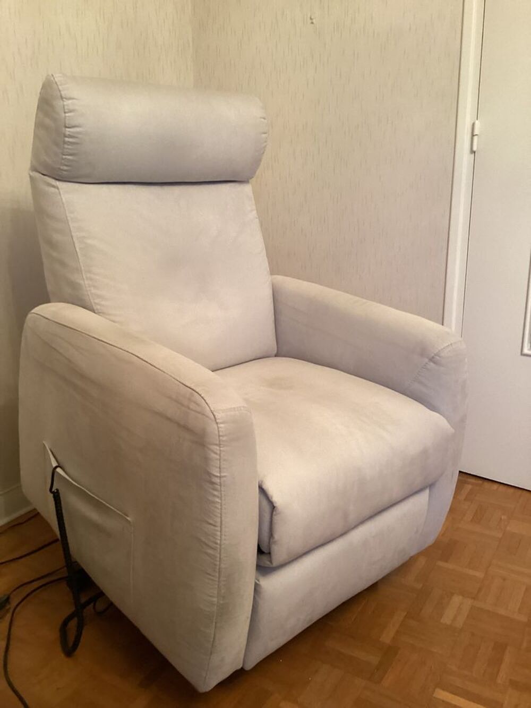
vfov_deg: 58.3
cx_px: 266
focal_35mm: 31
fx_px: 634
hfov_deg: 45.4
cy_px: 354
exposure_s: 1/33
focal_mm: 3.3
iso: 400
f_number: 2.4
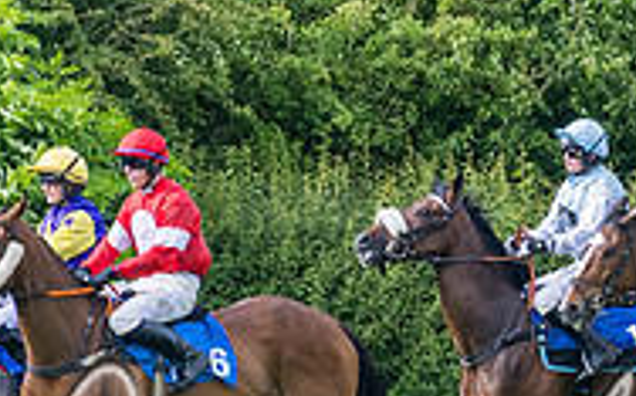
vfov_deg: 0.7
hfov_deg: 1.1
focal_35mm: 1854
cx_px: 800
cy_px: 288
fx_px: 32097
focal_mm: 280
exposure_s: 1/2500
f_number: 4
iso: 400
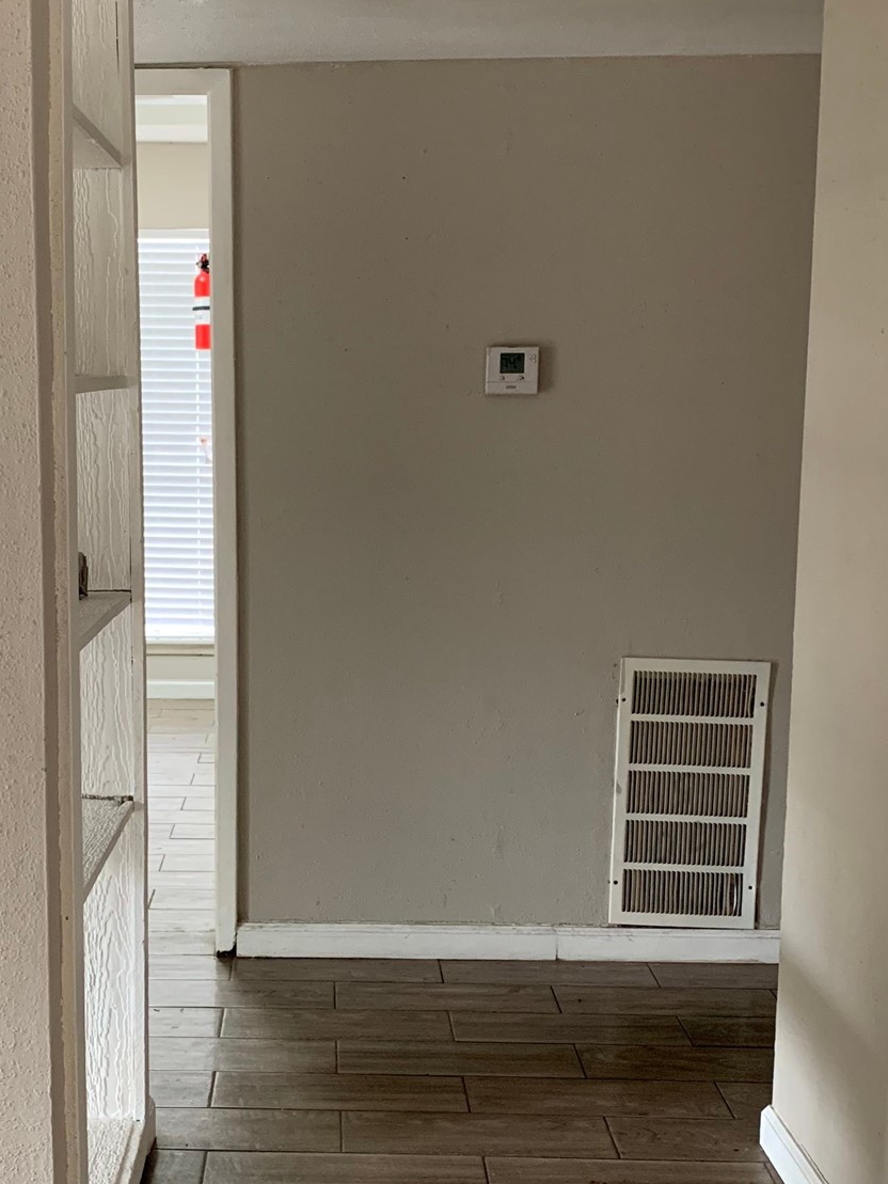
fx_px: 1641
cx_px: 255
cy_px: 644
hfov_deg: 29.9
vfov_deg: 39.6
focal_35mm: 48
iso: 320
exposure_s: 1/60
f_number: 1.8
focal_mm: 4.25
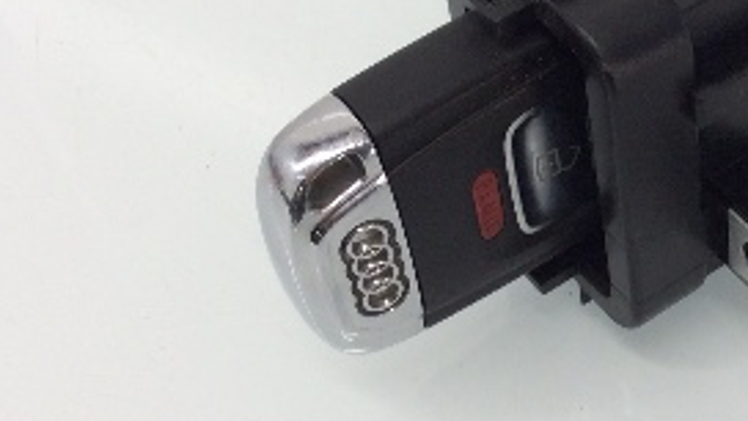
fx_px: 1626
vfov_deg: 14.6
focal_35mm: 82
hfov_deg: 25.2
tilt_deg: -48.7
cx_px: 657
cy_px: 58
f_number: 2.4
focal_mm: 3.3
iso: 40
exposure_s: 1/60
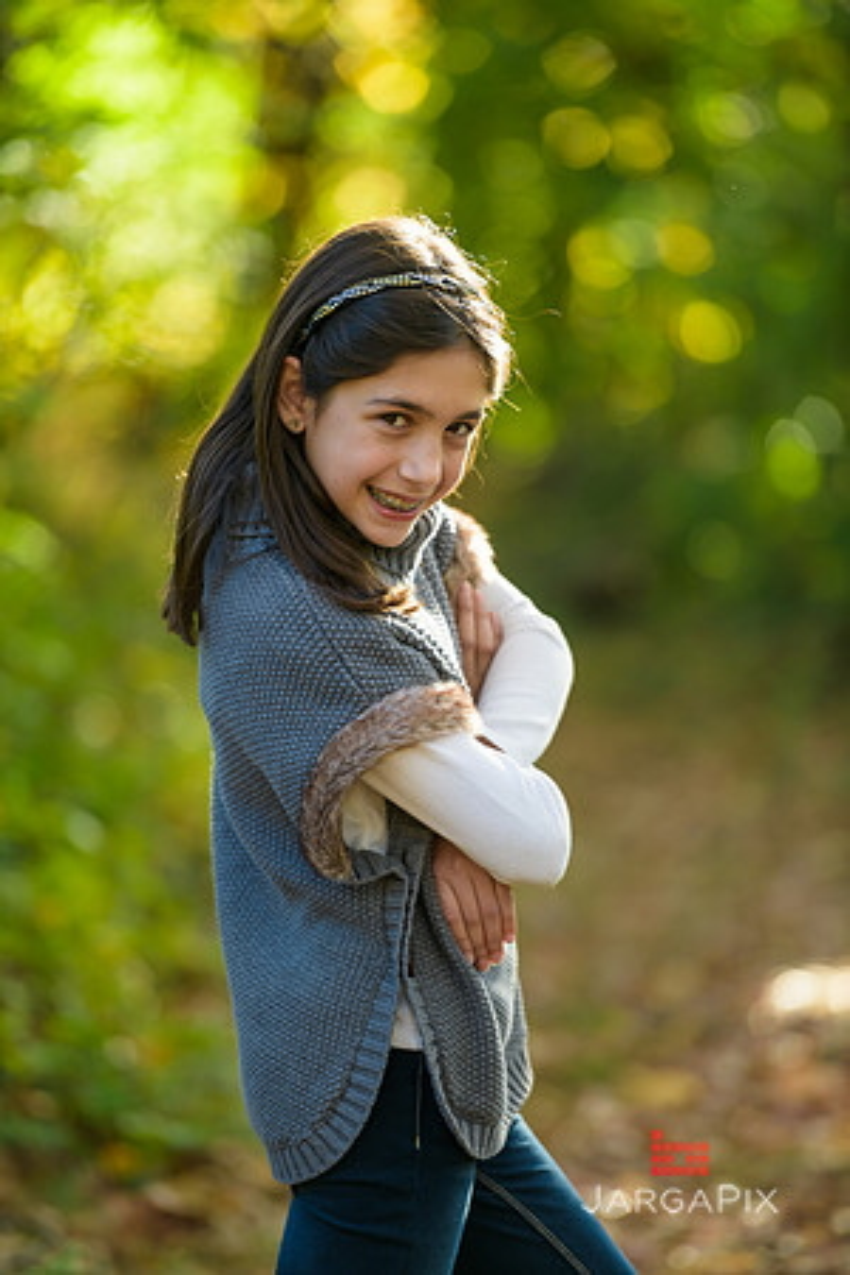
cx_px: 425
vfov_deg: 10.3
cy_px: 638
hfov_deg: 6.9
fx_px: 7083
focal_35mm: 200
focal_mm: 200
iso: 200
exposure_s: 1/200
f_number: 3.2
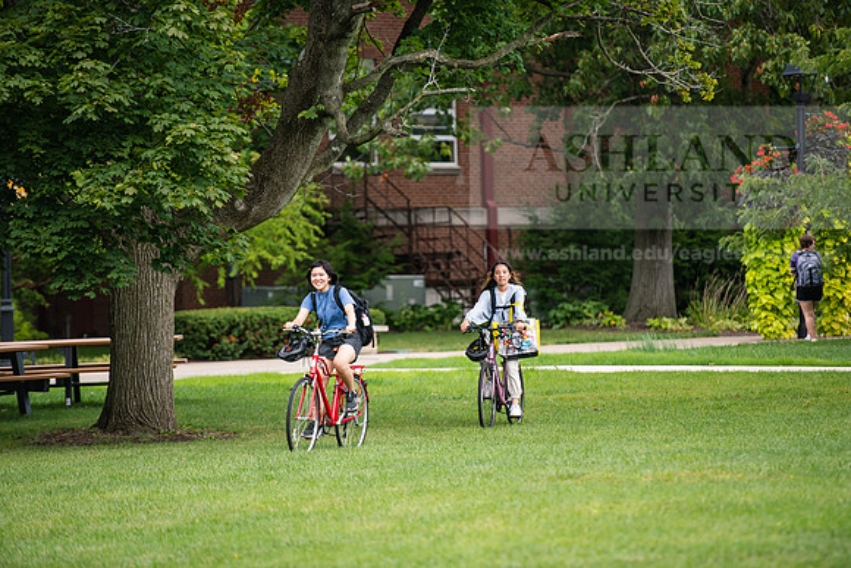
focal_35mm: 200
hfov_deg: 10.3
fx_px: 4729
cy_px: 284
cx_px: 426
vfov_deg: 6.9
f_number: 3.2
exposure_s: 1/500
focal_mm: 200
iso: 250
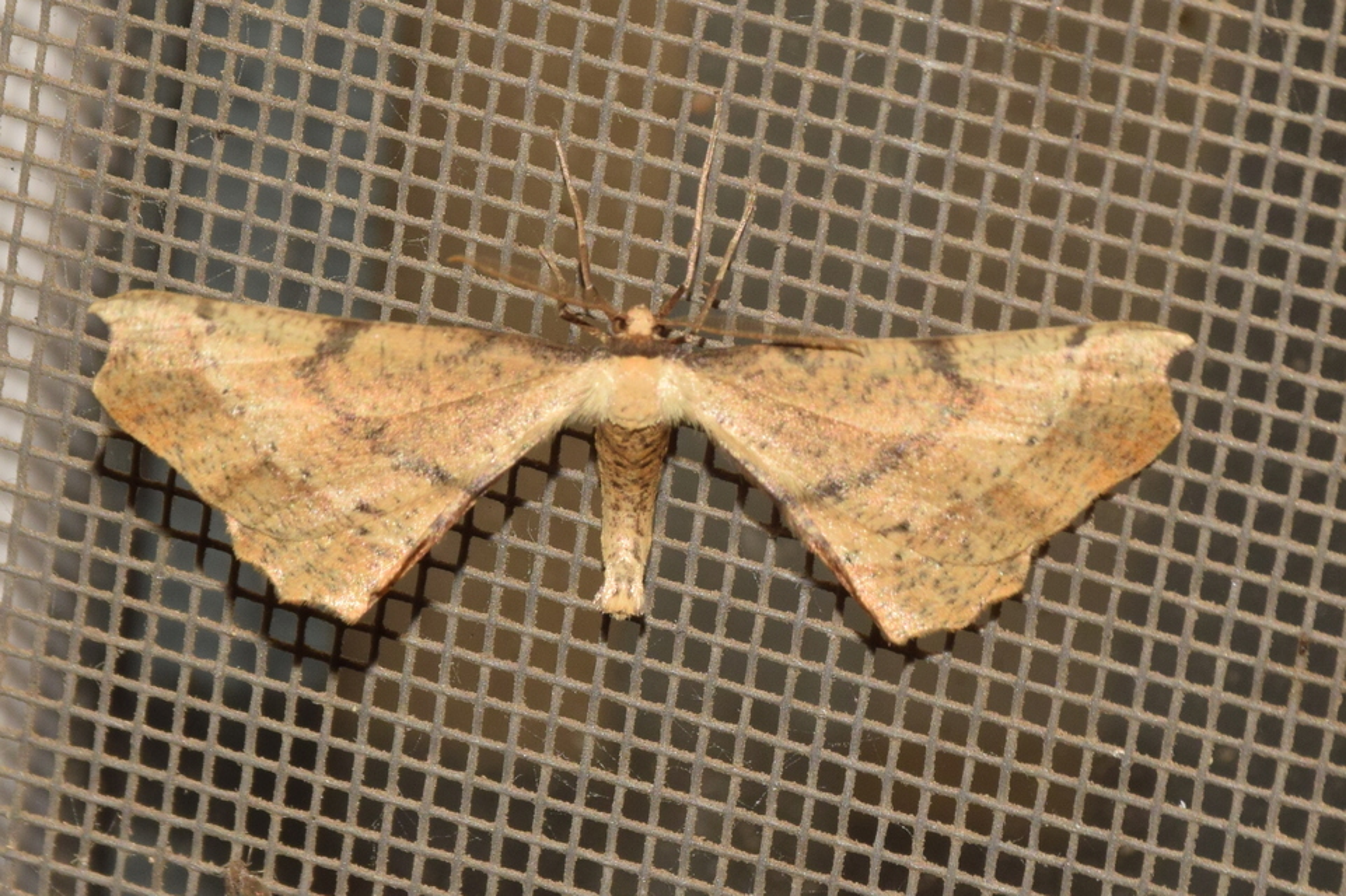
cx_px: 673
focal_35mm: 210
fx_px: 7849
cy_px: 448
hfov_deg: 9.8
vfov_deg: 6.5
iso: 400
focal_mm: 140
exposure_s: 1/200
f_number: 14
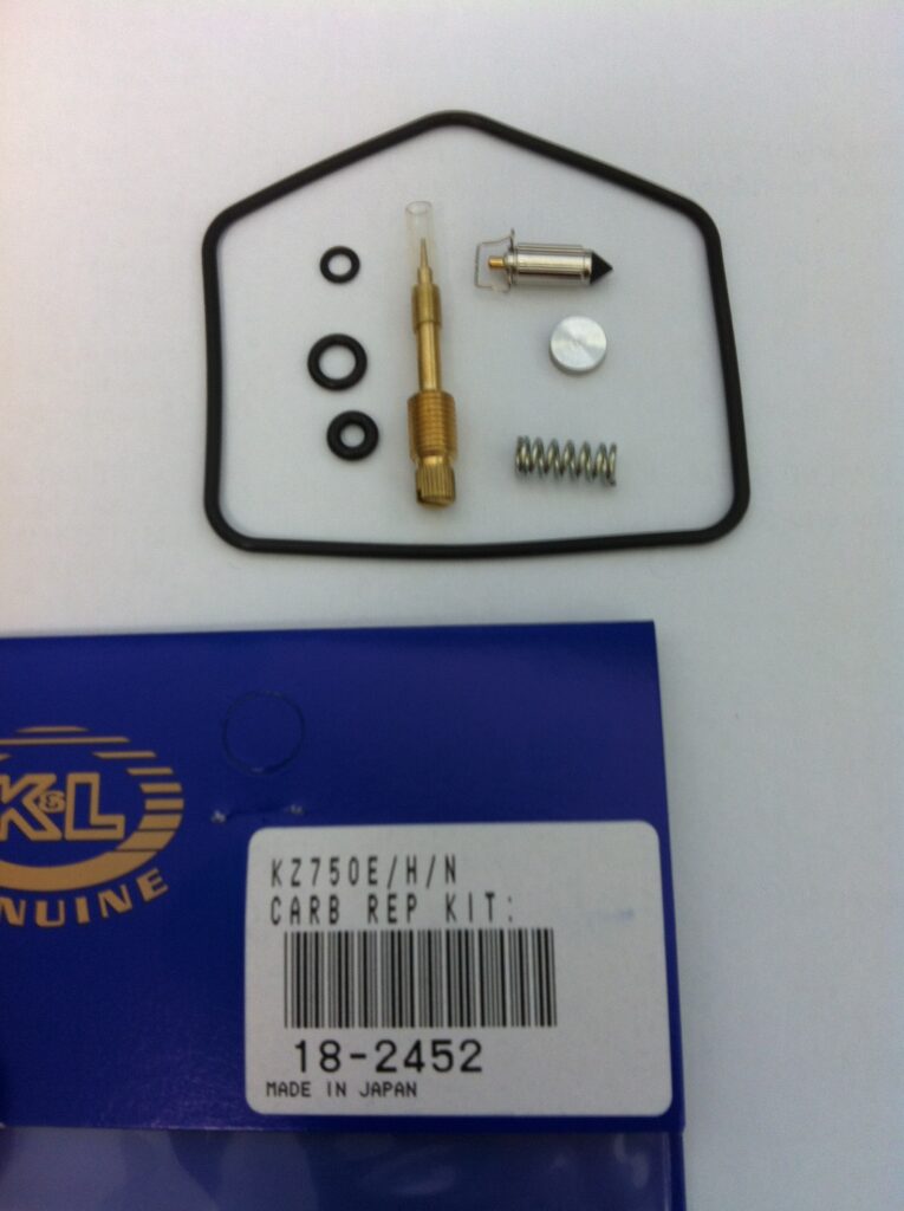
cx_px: 452
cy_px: 606
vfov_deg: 52.7
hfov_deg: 40.6
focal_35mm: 35
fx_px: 1222
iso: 80
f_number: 2.8
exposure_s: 1/17
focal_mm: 3.85
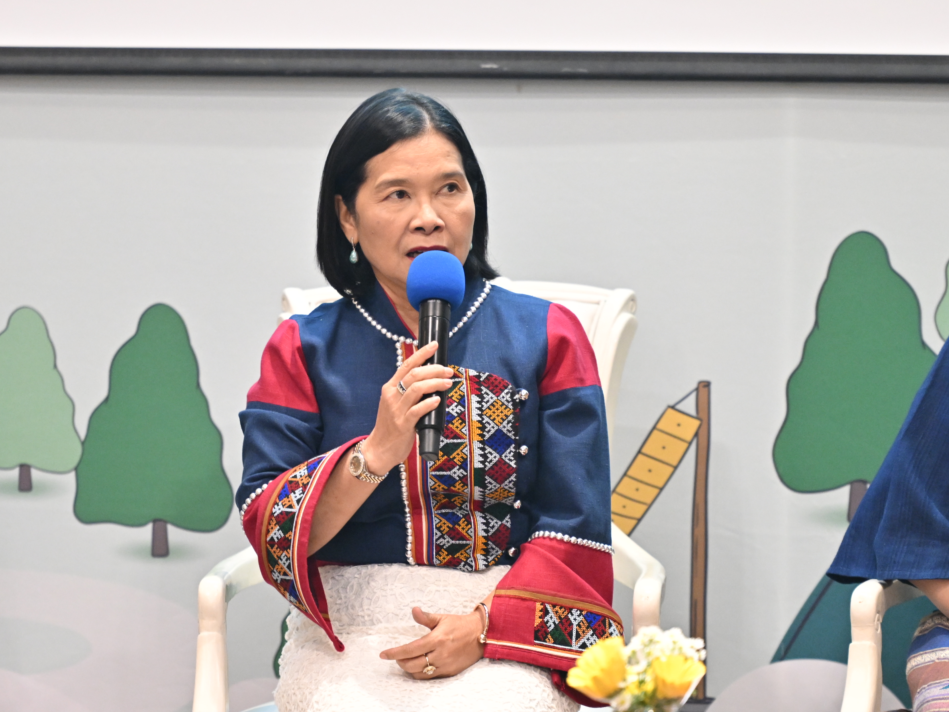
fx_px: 8032
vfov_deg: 5.1
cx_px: 419
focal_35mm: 293
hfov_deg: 6.8
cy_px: 357
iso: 3200
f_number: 2.8
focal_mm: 180
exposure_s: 1/100
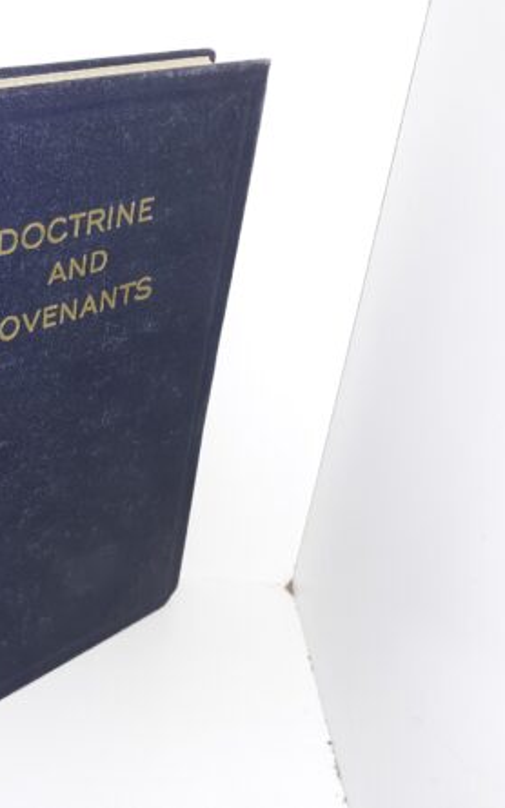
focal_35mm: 40
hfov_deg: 29.9
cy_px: 401
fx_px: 881
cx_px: 5
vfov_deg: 49.3
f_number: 1.7
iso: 64
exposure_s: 1/120
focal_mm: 3.7
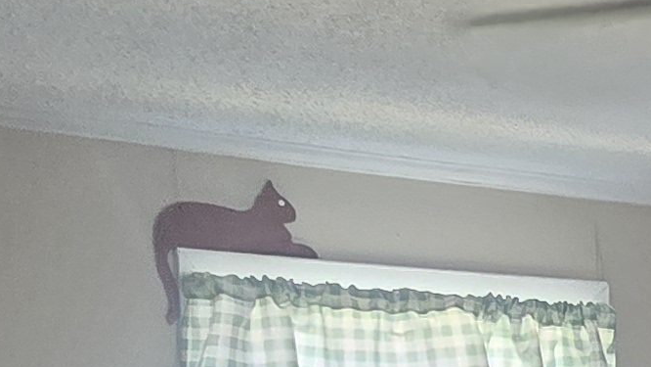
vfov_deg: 12.7
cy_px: 705
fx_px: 1468
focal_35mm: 85
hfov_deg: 20.8
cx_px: 1006
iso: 320
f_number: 2.2
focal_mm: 2.2
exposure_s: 1/60
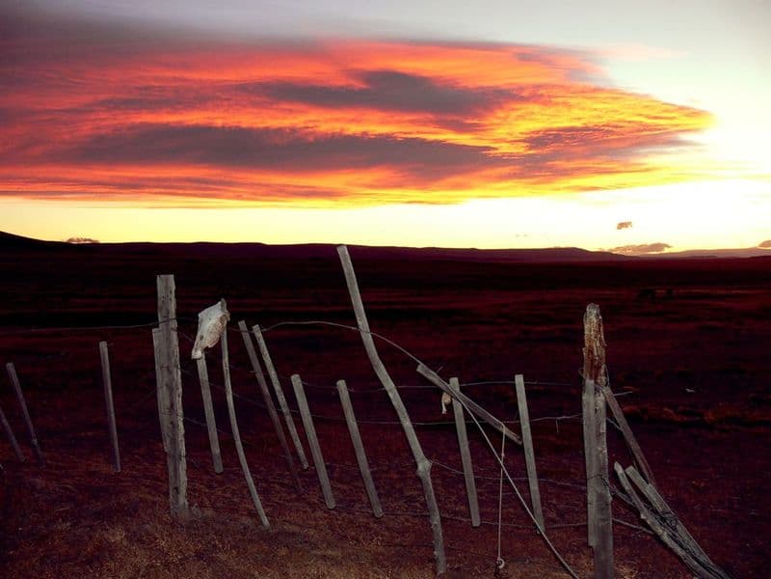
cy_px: 290
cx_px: 386
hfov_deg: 52.6
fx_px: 780
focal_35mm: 35
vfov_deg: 40.7
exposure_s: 1/30
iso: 80
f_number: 2.8
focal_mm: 7.4
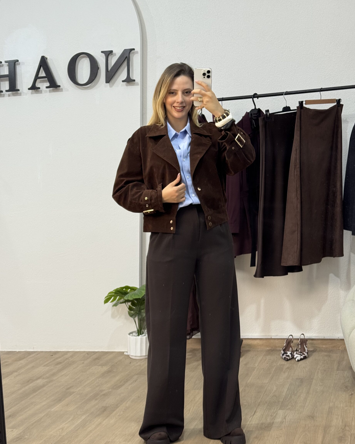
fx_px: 683
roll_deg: +0.7
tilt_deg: -21.5
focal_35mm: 52
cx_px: 176
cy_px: 245
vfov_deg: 36.0
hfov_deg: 29.1
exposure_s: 1/50
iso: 64
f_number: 1.78
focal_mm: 6.76
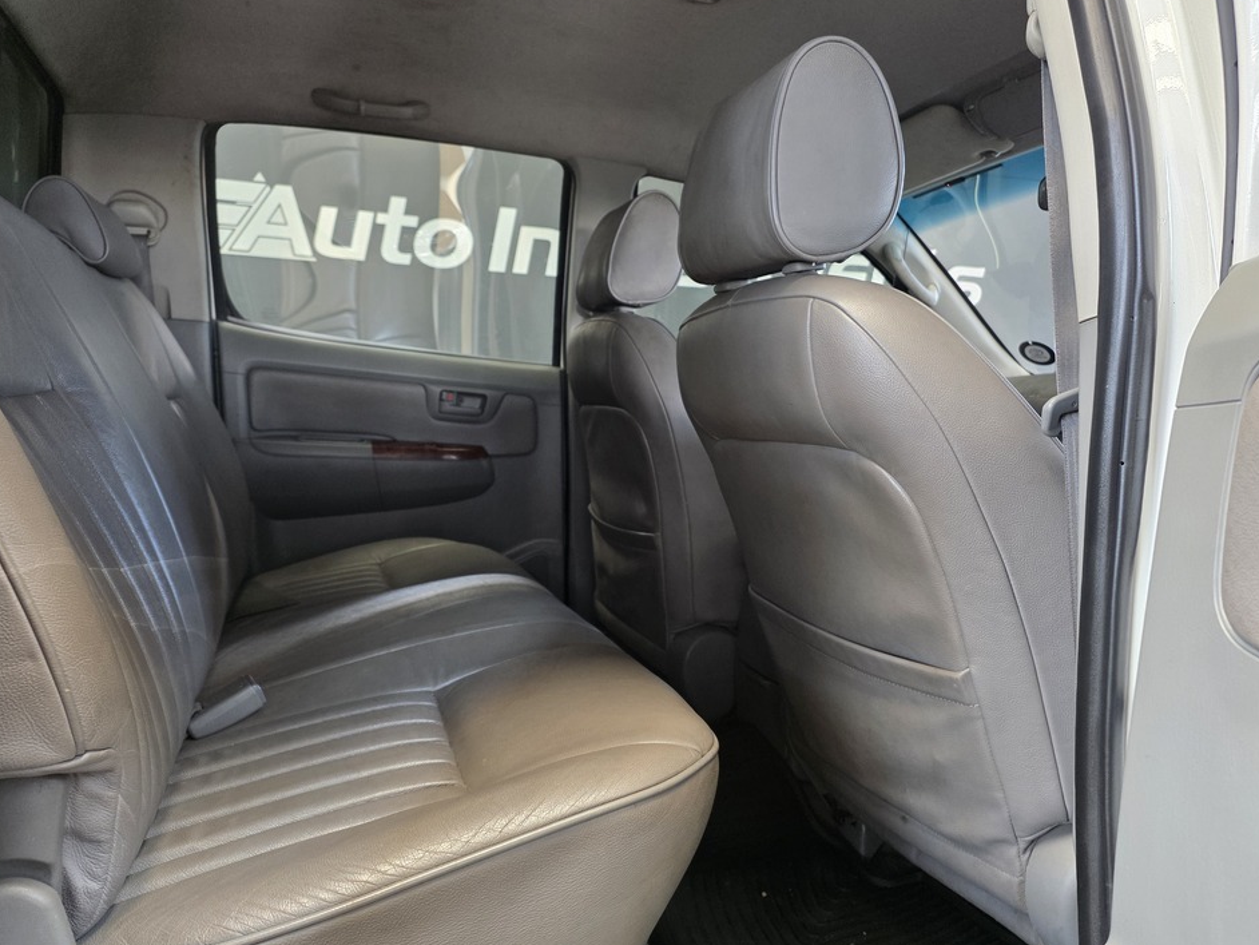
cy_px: 493
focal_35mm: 25
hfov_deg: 69.4
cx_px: 611
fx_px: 909
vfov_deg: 54.9
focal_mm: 6.25
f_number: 1.7
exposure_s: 1/100
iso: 200
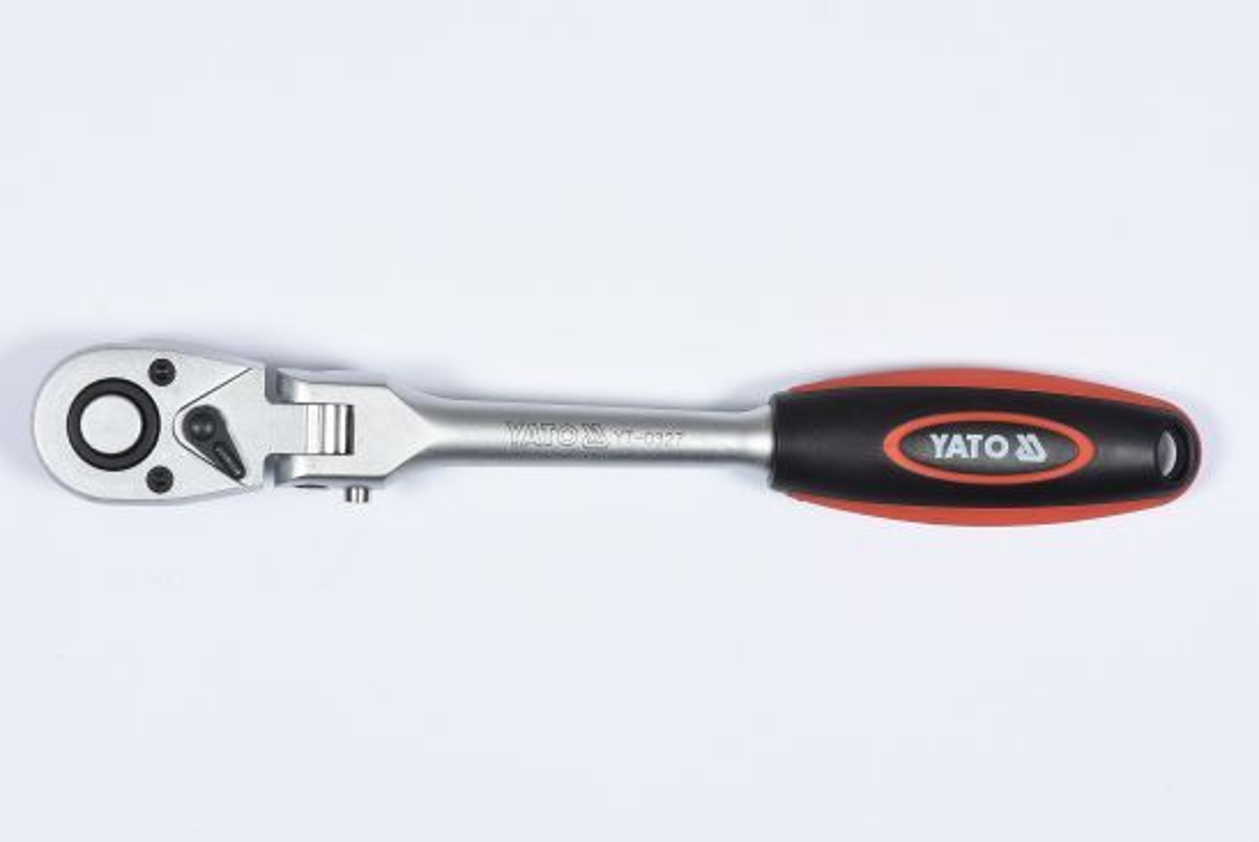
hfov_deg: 19.4
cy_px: 421
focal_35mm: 105
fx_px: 3676
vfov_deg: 13.1
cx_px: 630
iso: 250
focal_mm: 70
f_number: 13
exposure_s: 1/125
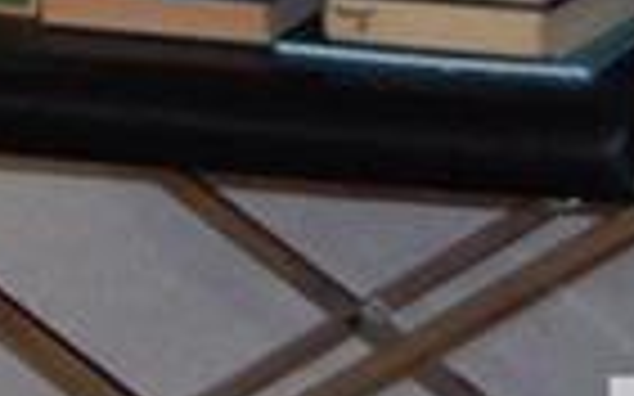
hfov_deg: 5.3
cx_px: -773
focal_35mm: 389
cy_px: -884
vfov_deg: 3.3
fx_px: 6714
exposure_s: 1/60
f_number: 5
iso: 1000
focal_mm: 35
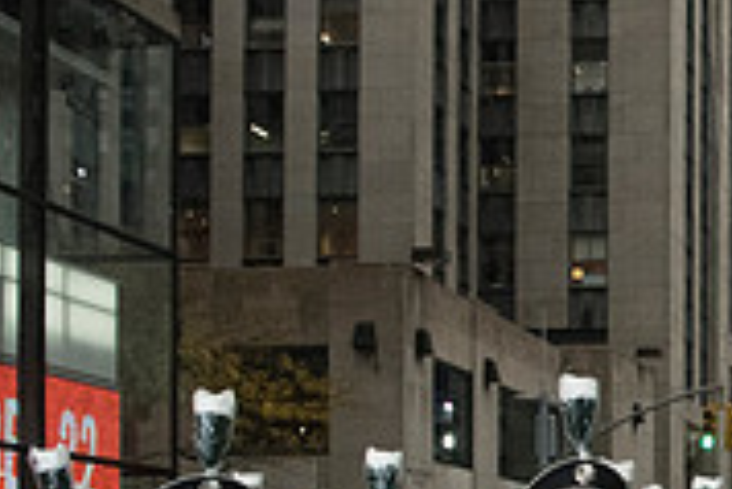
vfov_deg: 16.5
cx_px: 1053
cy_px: 655
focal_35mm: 78
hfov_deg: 22.1
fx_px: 1587
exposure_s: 1/2500
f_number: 4
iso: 10000
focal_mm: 24
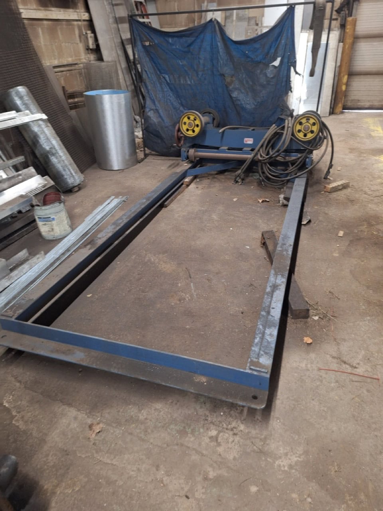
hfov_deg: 58.9
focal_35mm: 23
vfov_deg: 73.9
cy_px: 256
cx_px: 192
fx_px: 339
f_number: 1.8
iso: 400
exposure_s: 1/24
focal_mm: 5.5
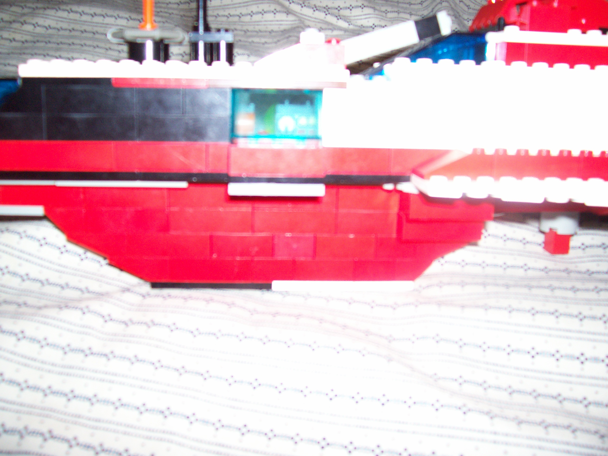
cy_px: 228
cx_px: 304
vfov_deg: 41.8
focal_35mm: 34
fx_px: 597
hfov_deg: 54.0
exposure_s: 1/112
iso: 140
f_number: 2.7
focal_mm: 5.6
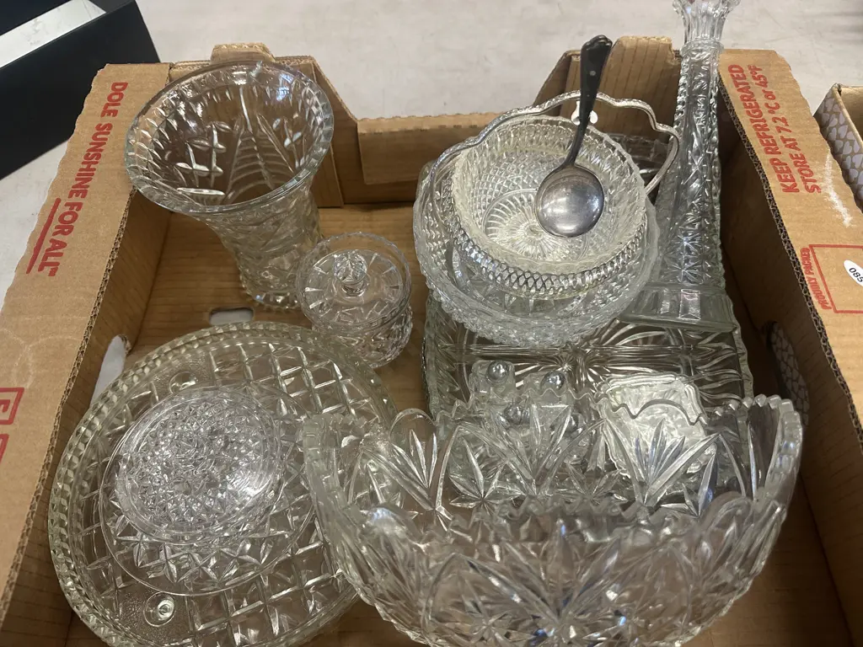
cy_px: 324
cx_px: 432
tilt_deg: -59.6
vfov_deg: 56.8
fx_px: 598
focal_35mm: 24
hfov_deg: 71.6
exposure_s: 1/50
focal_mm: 6.86
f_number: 1.78
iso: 160
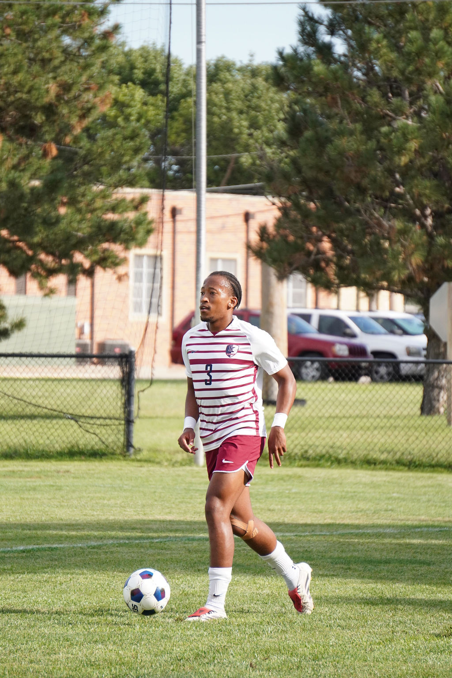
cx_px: 226
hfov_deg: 4.4
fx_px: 5932
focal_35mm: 315
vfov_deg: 6.5
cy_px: 339
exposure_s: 1/1250
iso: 800
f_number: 6.3
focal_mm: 210
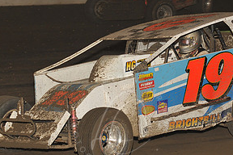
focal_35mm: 185
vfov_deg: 7.4
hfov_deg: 11.1
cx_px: 120
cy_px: 48
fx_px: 1197
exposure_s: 1/320
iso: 800
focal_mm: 92
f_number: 6.3
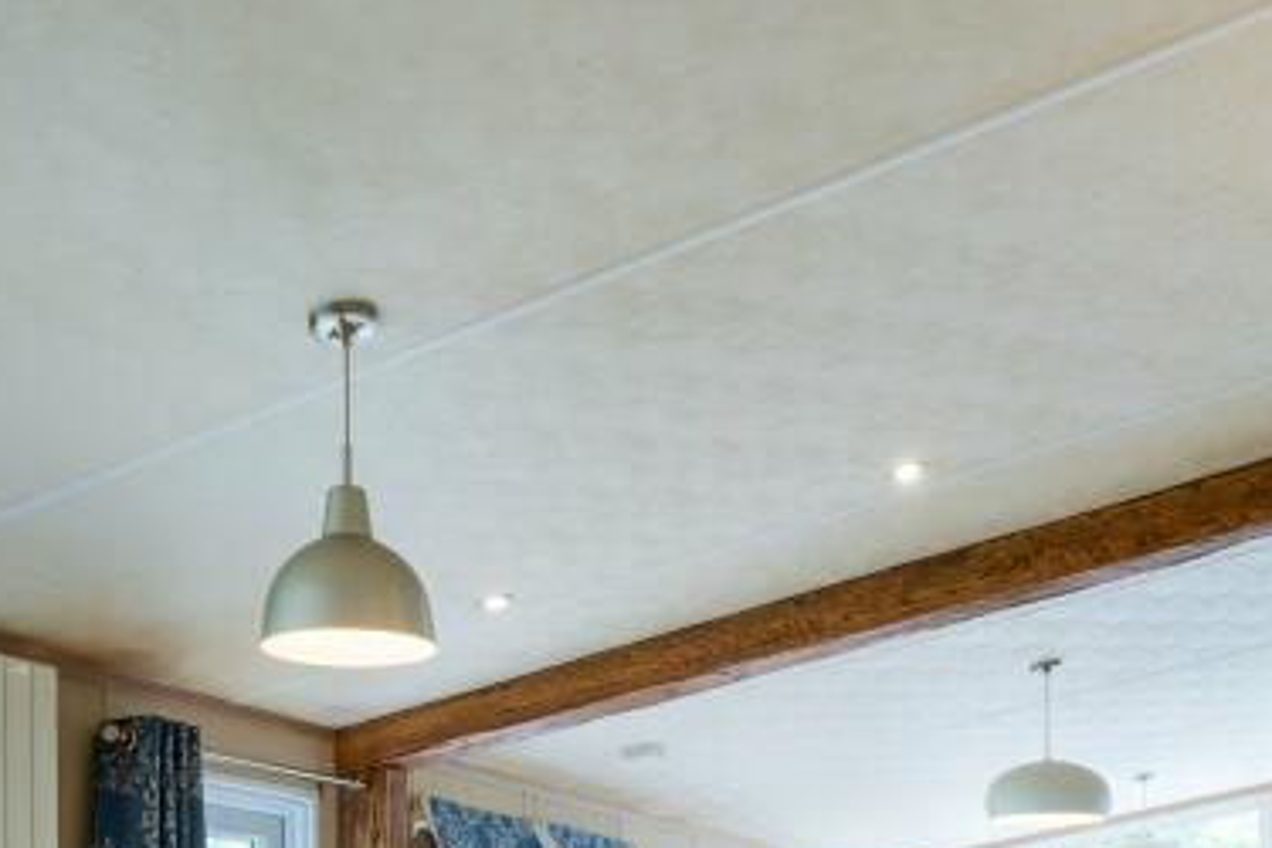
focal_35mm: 41
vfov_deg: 28.4
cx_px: 631
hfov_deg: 47.4
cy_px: 1019
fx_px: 1449
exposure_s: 1/10
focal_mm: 10
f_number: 6.4
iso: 200
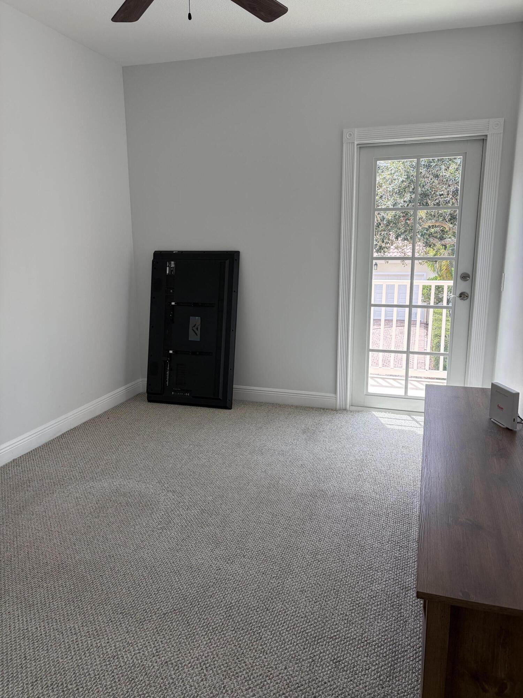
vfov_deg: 67.3
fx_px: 524
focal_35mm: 26
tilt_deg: -11.6
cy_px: 349
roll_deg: +0.3
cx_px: 262
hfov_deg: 53.1
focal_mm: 5.96
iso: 50
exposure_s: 1/204
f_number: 1.6
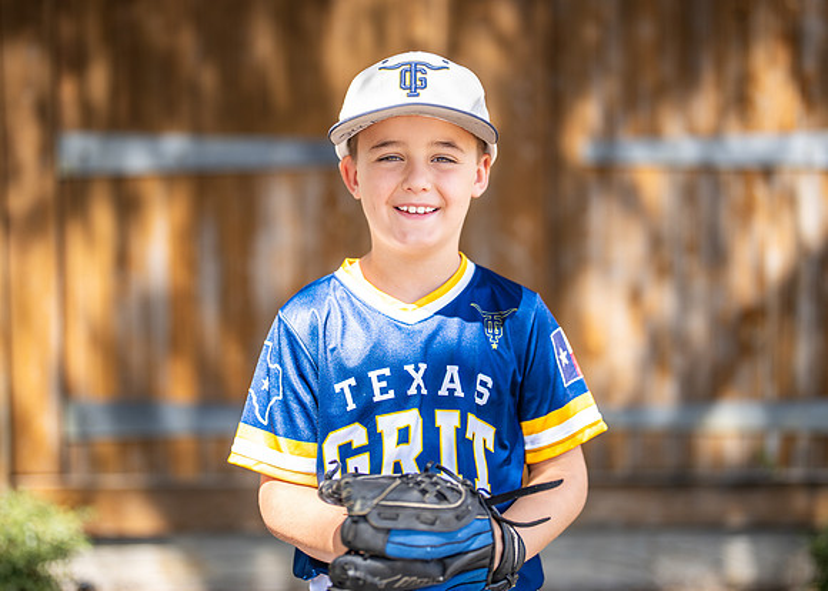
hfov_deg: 33.5
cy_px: 271
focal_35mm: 58
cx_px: 421
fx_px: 1374
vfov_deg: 24.3
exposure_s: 1/2000
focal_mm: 50
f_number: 1.2
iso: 100
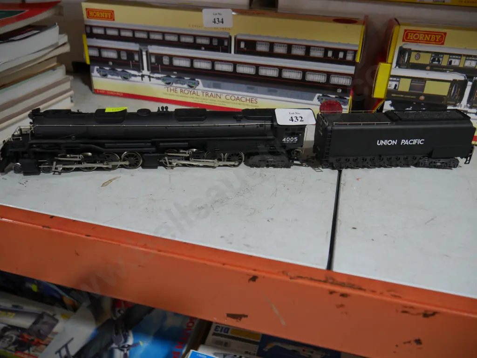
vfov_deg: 49.8
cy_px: 179
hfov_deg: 63.4
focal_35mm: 28
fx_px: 386
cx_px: 238
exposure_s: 1/60
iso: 250
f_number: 3.5
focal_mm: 14
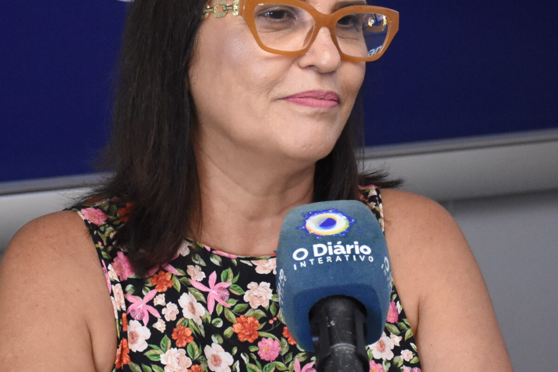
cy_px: 129
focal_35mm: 135
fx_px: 2093
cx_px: 268
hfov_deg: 15.2
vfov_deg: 10.2
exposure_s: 1/80
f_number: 4.5
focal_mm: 42
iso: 2500
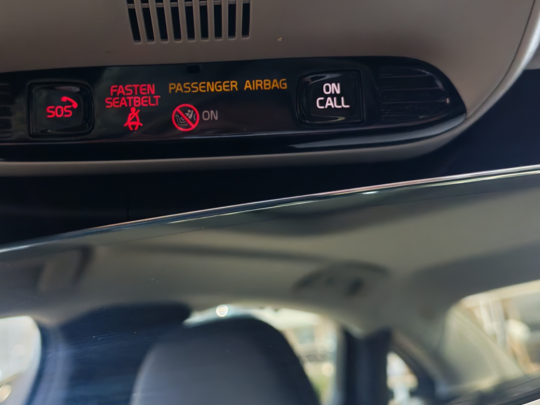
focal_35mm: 54
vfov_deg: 26.7
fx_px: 842
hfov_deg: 35.3
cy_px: 98
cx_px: 192
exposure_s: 1/100
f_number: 1.9
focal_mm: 6.12
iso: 526
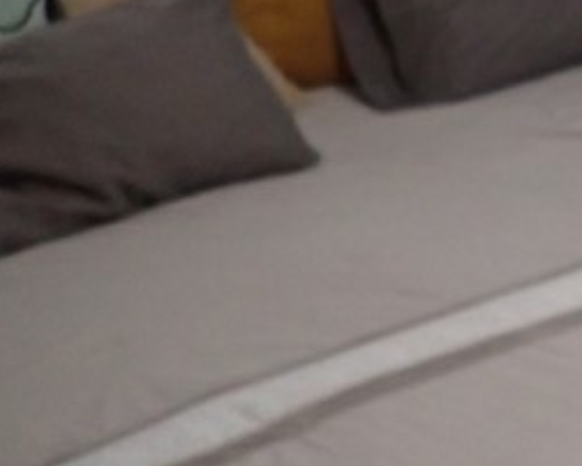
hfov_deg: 16.4
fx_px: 1707
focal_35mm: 99
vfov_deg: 14.8
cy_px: -171
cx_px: 1037
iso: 400
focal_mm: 4.5
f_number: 2
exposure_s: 1/30
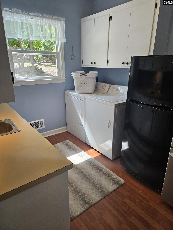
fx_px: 153
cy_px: 115
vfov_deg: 73.9
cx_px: 86
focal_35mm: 23
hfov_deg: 58.9
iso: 125
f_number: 1.8
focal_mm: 5.4
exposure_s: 1/120
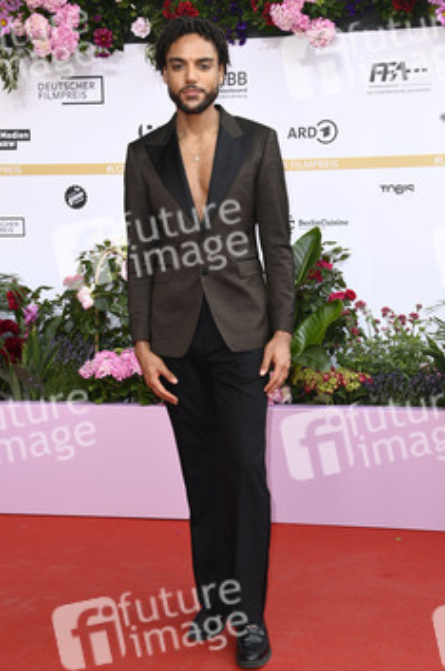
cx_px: 205
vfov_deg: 34.0
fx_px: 1098
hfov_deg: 22.9
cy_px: 340
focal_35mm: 59
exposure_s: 1/250
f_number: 5.6
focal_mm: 52
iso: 640
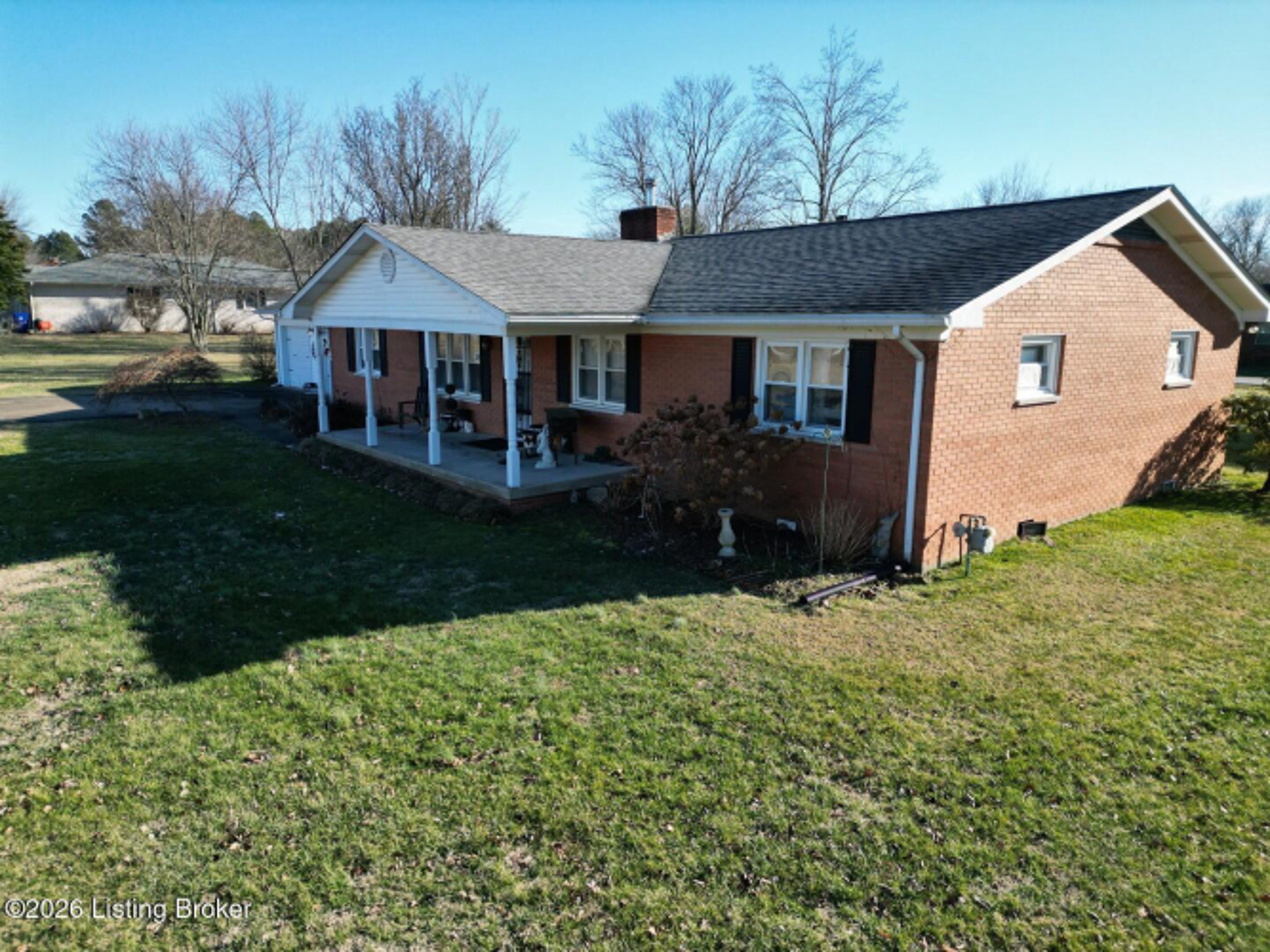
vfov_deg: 56.8
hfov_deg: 71.6
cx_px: 635
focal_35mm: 24
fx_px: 880
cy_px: 476
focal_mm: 6.72
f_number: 1.7
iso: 150
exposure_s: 1/2000
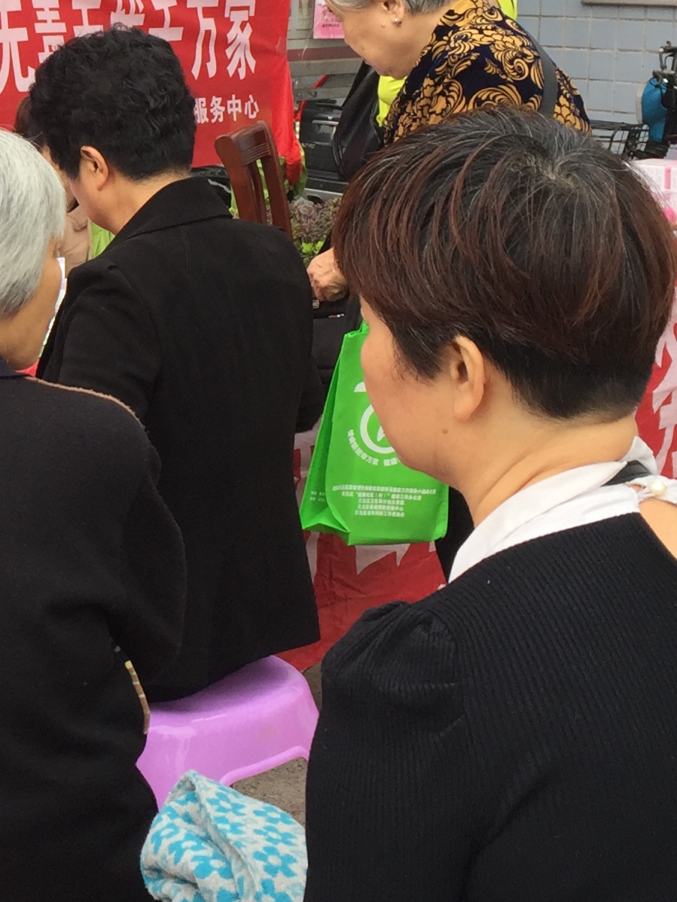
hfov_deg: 17.8
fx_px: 2059
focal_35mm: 79
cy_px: 245
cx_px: -117
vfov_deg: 24.5
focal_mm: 4.15
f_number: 2.2
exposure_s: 1/230
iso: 32
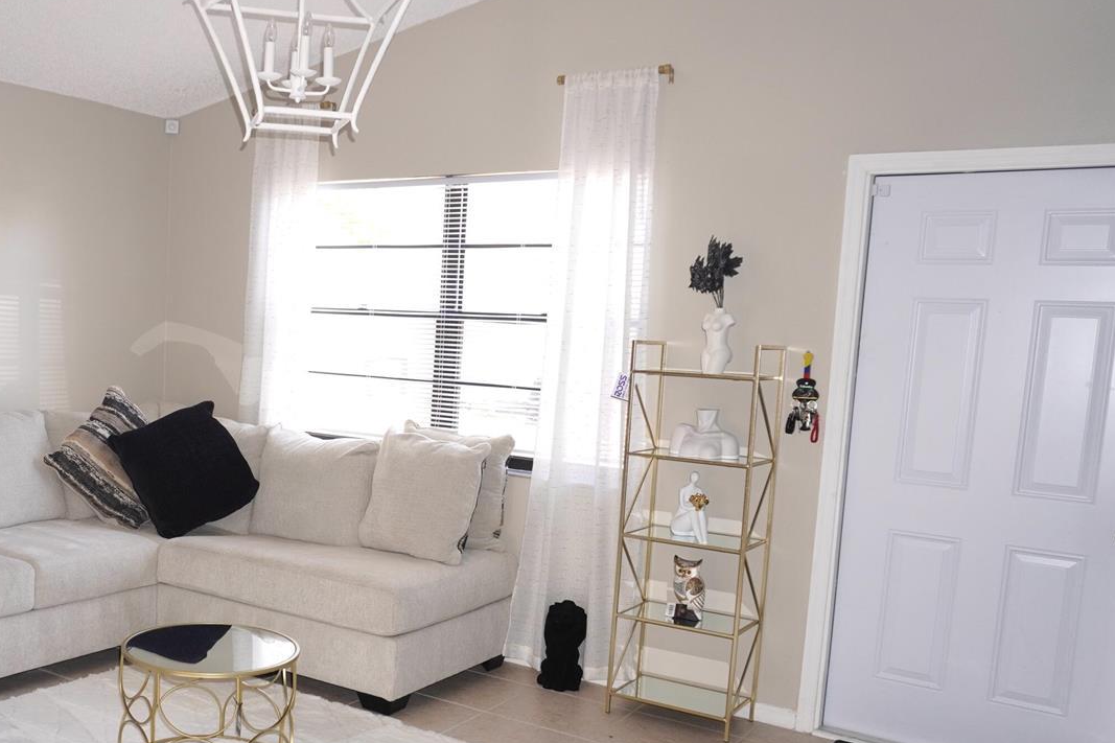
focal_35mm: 36
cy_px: 442
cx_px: 307
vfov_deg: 36.7
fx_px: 1115
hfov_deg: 51.3
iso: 320
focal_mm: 16
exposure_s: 1/160
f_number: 4
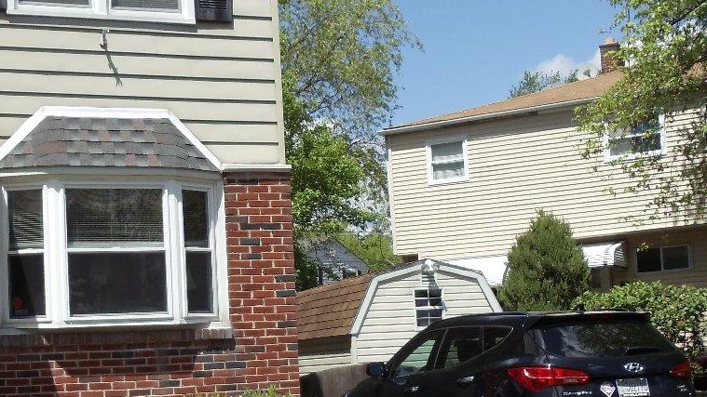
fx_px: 1706
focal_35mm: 91
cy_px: 272
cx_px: 257
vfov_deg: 13.3
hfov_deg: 23.3
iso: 80
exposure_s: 1/200
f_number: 7.1
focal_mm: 6
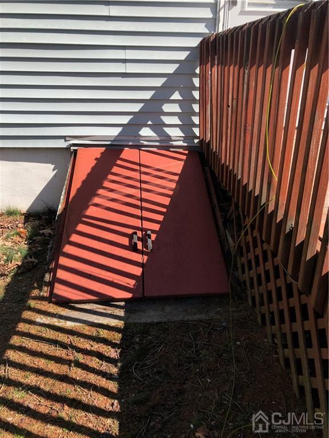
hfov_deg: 49.7
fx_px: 355
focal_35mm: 28
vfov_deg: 63.4
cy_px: 219
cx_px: 164
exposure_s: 1/1408
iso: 20
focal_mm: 3.99
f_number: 1.8
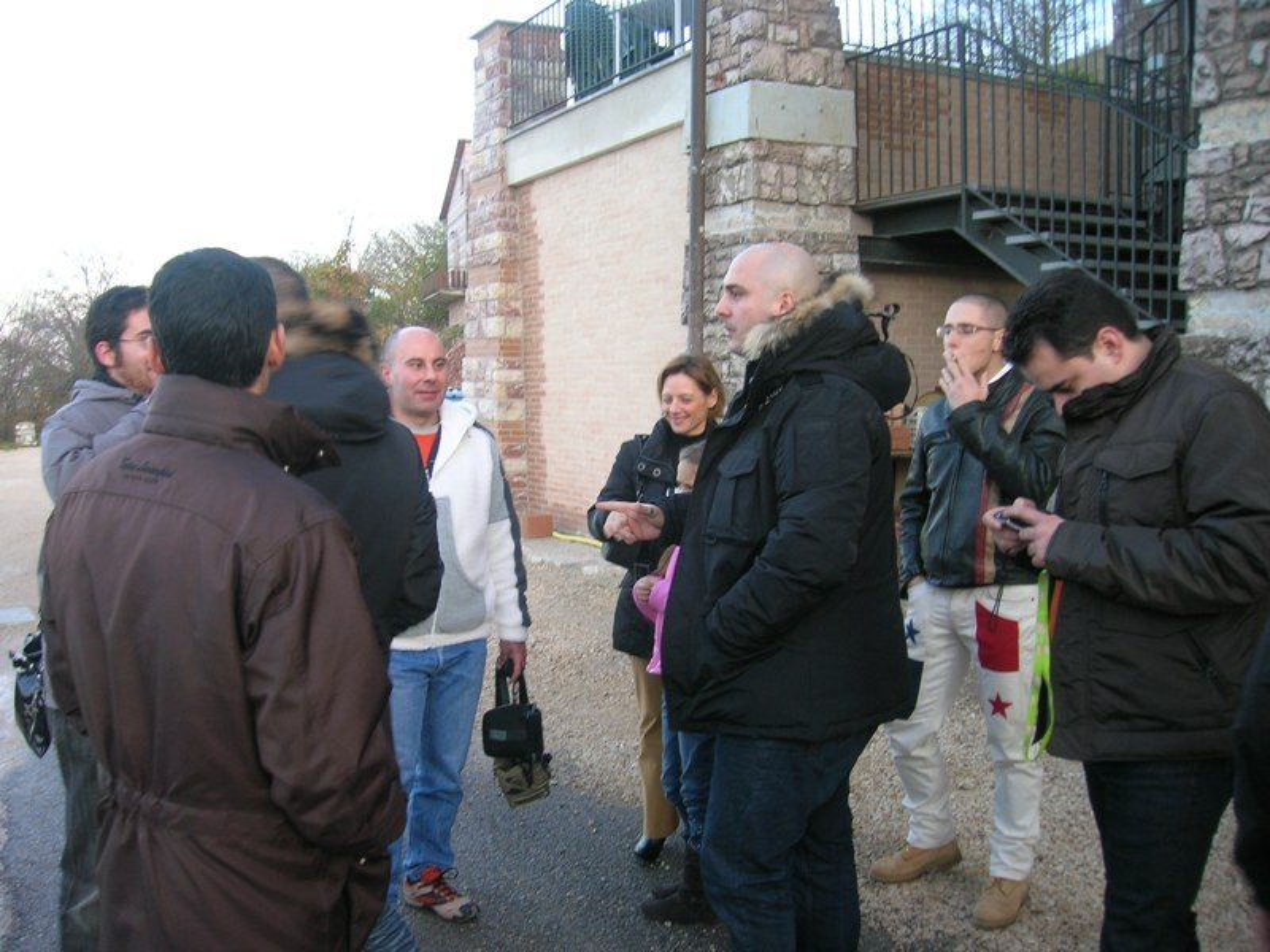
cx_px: 635
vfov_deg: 41.8
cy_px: 476
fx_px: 1247
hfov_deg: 54.0
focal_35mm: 34
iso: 50
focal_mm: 5.7
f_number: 2.9
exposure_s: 1/36.7
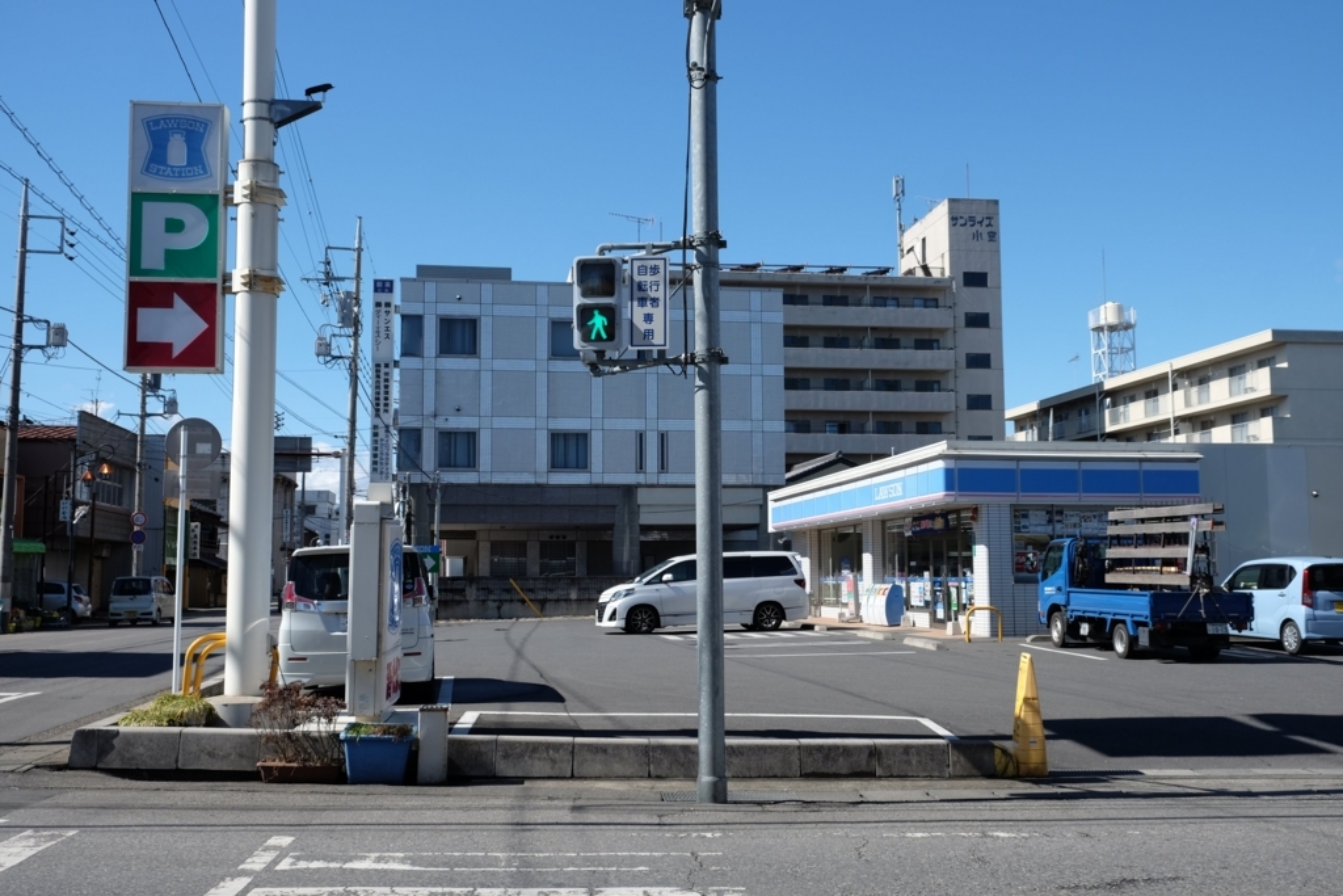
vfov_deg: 40.0
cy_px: 448
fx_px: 1231
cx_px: 672
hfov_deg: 57.2
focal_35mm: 33
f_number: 7.1
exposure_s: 1/420
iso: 200
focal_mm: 22.3
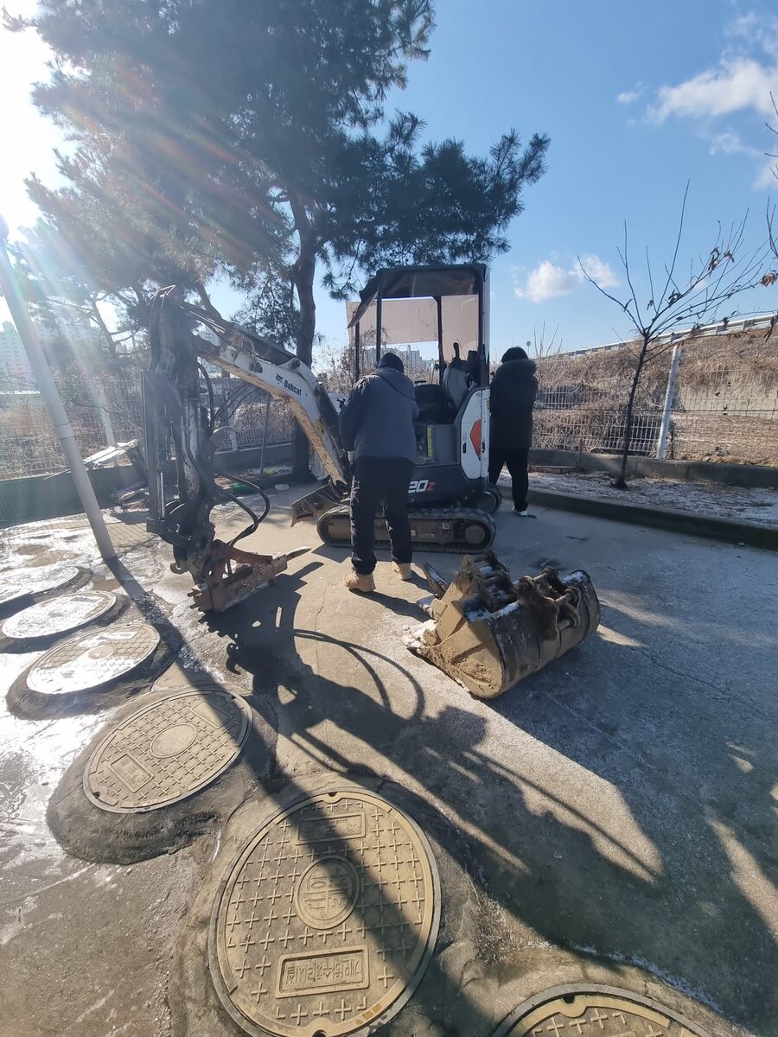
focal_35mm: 13
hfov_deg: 89.9
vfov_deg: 106.2
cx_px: 389
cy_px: 518
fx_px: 390
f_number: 2.2
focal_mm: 2.2
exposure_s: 1/1838
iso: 50
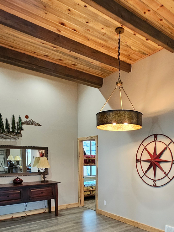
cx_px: 106
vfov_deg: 59.9
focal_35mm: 27
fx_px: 181
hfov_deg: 51.0
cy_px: 187
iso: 320
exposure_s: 1/40
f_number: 2.2
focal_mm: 2.2
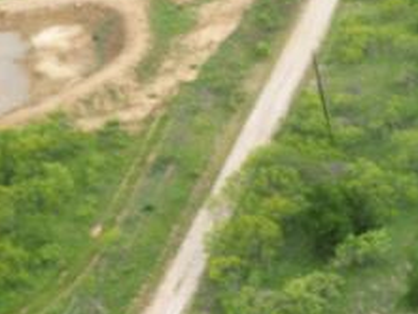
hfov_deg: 15.7
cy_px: 458
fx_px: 1341
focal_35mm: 111
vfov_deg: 12.7
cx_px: 694
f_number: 1.7
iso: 100
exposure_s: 1/800
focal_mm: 6.72
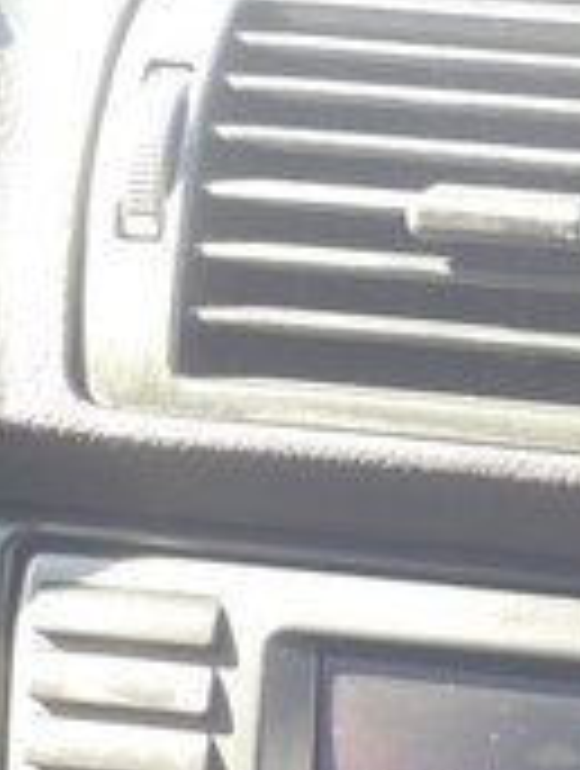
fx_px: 1803
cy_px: 1058
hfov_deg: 17.2
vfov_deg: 21.3
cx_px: 760
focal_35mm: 81
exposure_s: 1/33
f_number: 1.9
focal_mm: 3.7
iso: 50
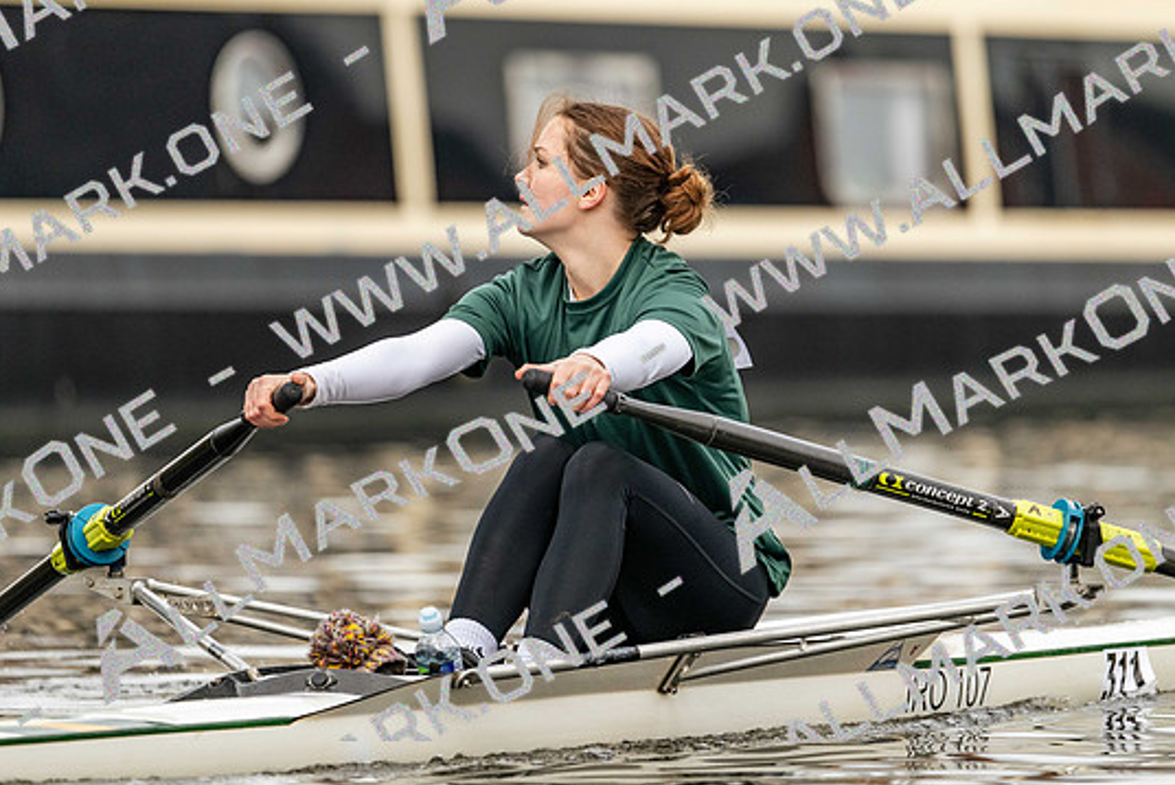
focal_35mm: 433
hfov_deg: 4.8
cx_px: 541
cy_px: 365
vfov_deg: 3.2
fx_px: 14140
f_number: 4.5
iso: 1600
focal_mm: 400
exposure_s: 1/2500
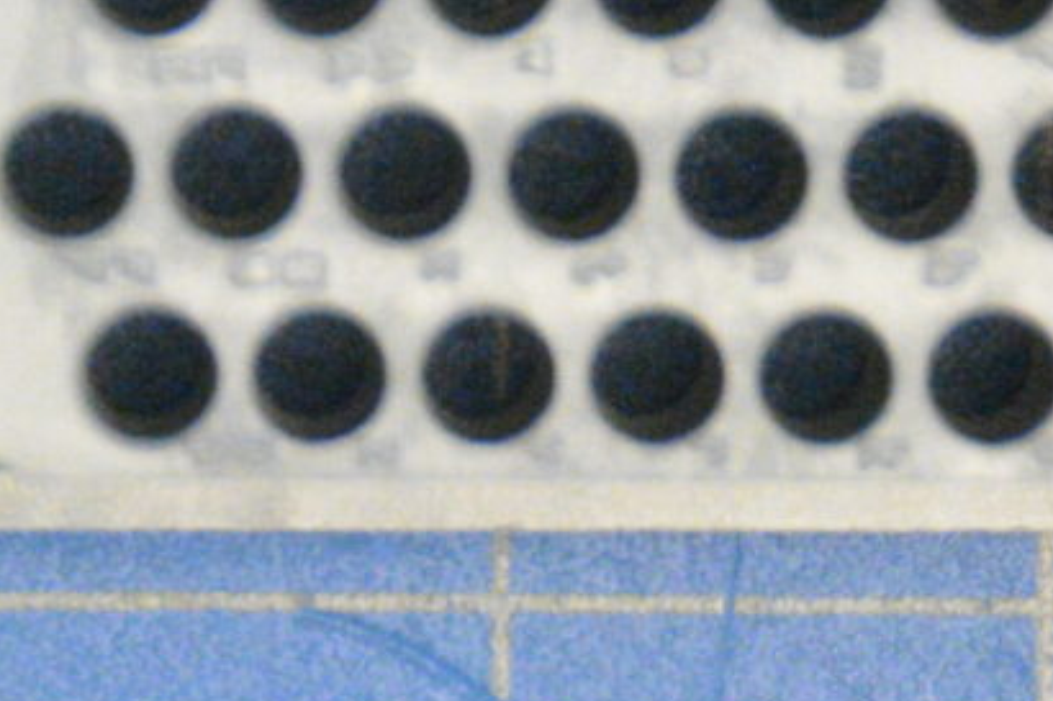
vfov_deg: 0.7
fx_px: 54760
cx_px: 1063
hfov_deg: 1.1
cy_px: 53
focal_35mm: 1873
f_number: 8
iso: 6400
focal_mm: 200
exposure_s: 1/8
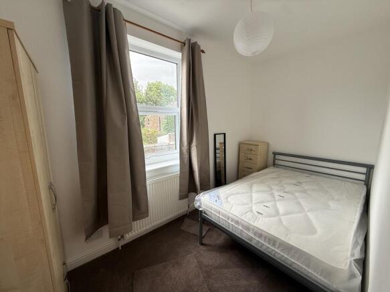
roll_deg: +0.3
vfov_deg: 85.7
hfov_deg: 102.1
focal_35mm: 14
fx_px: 158
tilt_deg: -8.5
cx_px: 195
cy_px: 146
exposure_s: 1/147
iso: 64
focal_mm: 2.22
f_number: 2.2
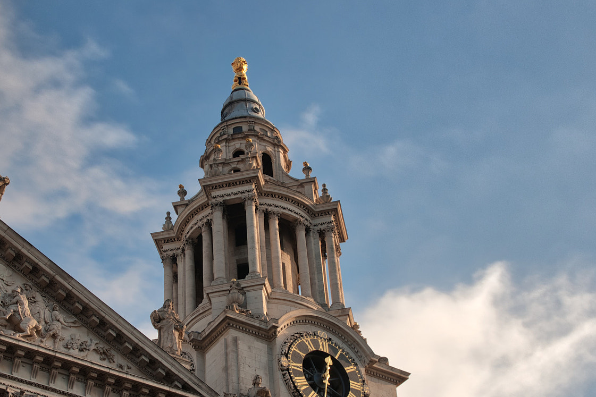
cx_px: 251
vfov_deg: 17.7
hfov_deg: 26.3
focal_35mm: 77
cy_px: 257
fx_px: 1275
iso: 200
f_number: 7.1
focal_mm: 36
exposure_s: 1/400
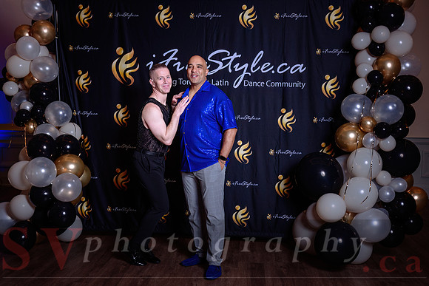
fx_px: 468
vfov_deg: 34.0
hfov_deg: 49.2
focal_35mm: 39
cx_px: 202
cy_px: 153
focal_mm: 36
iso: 125
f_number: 5.6
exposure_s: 1/60
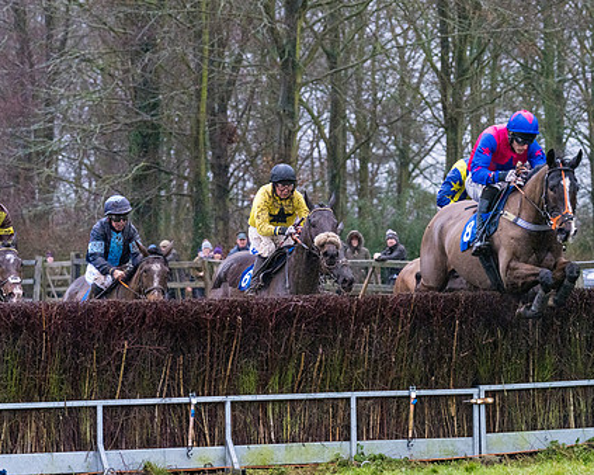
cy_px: 192
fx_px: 3444
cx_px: 390
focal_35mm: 196
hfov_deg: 9.9
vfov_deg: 7.9
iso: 5000
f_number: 4.5
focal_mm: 135
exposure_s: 1/800
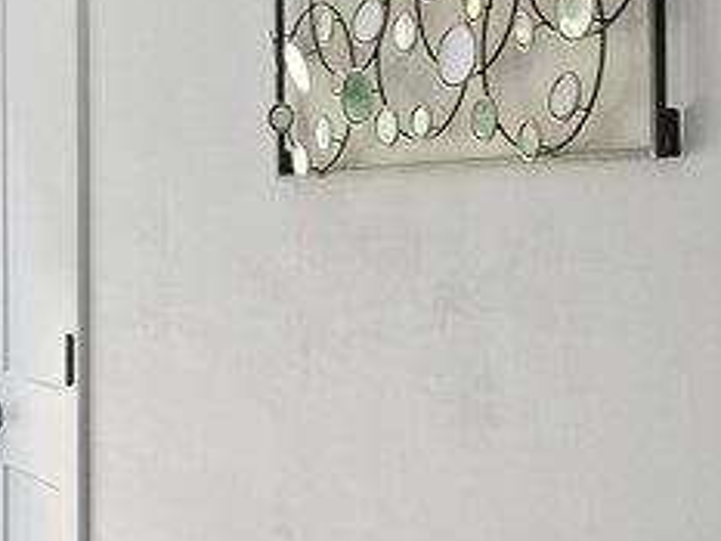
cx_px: -515
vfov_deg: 17.4
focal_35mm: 85
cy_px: 232
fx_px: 1771
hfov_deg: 18.7
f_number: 8
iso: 800
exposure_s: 1/10
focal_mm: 19
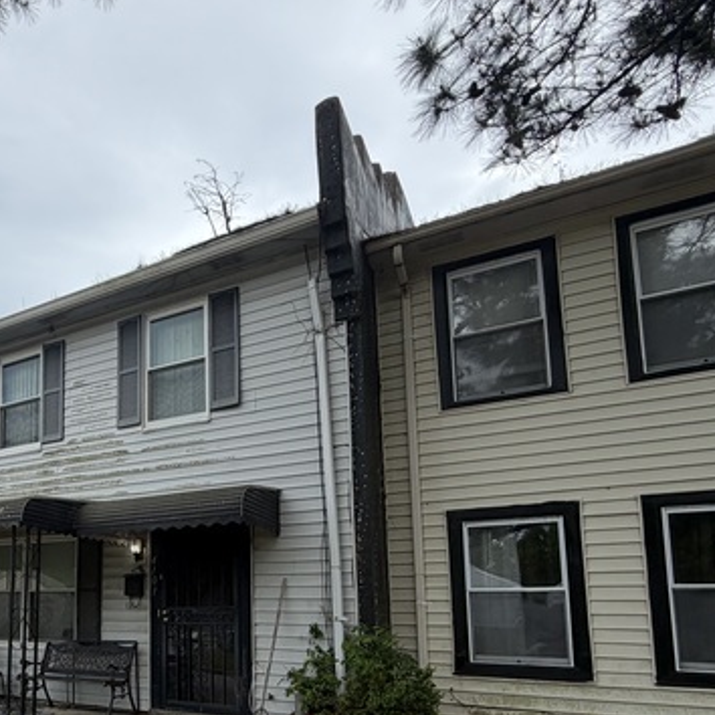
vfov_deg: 54.5
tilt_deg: +7.9
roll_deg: -0.7
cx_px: 61
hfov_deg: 50.3
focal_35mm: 28
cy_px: 541
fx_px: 654
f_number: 2.2
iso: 32
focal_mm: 2.22
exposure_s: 1/770
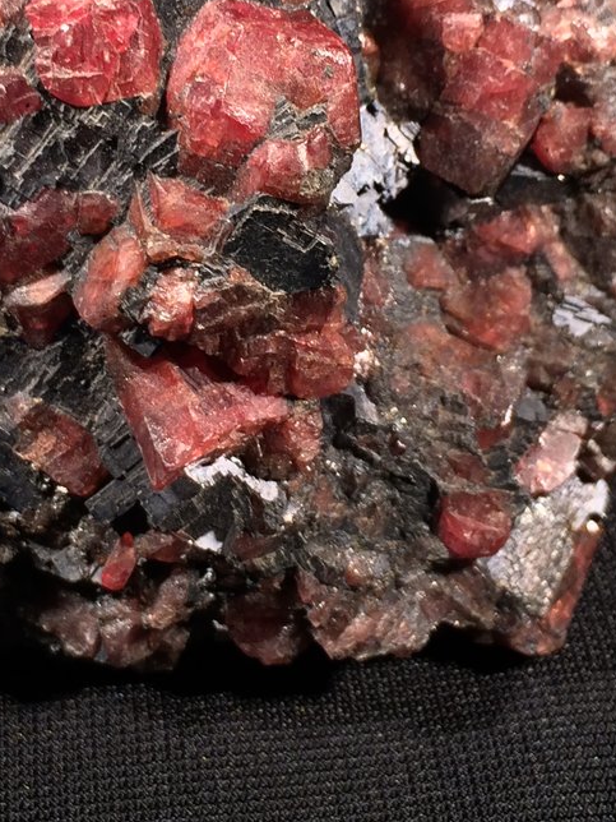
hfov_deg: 20.4
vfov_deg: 26.7
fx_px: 1708
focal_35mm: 72
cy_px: 200
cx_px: 204
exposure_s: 1/60
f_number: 2.2
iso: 40
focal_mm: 4.15
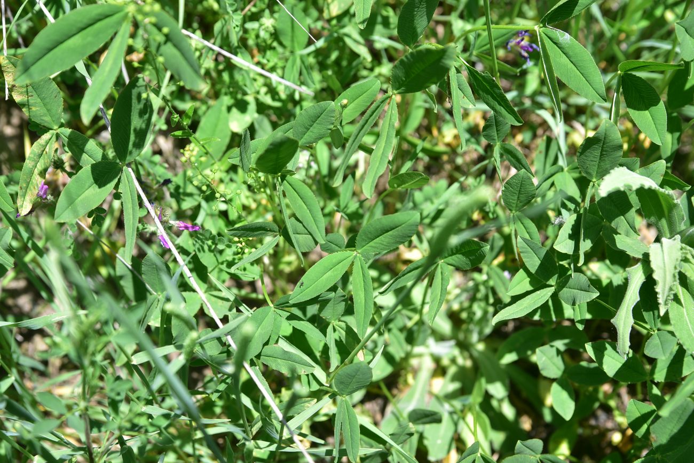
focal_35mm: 72
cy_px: 232
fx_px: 1388
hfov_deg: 28.1
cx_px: 347
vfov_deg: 18.9
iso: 100
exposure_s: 1/125
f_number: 7.1
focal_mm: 72
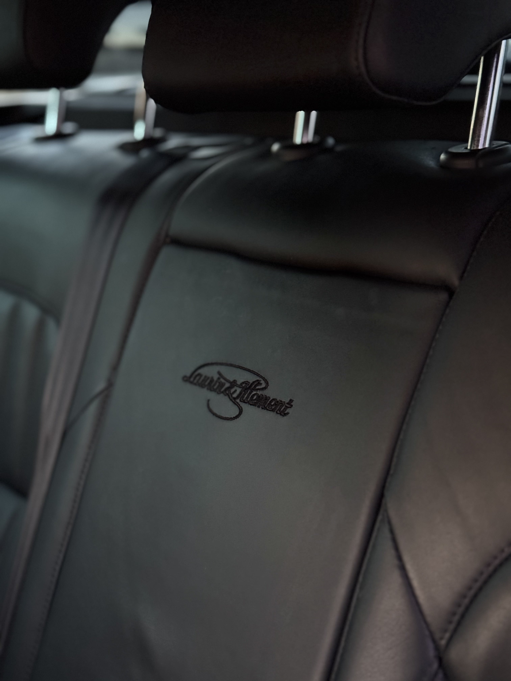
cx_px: 256
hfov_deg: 30.3
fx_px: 945
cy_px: 340
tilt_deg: -18.0
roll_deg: +3.0
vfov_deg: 39.7
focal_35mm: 48
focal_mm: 6.76
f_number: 1.78
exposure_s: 1/19
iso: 800
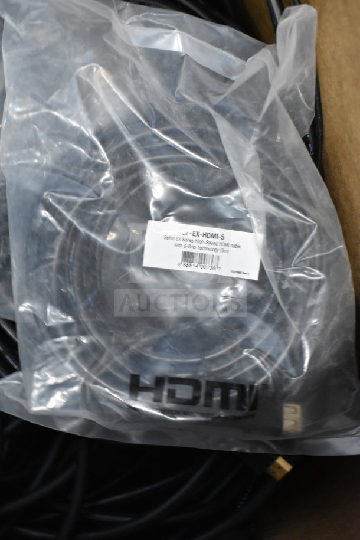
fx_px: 675
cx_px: 180
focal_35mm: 45
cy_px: 270
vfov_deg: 43.6
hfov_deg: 29.9
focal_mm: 30
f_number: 4.2
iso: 4000
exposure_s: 1/50
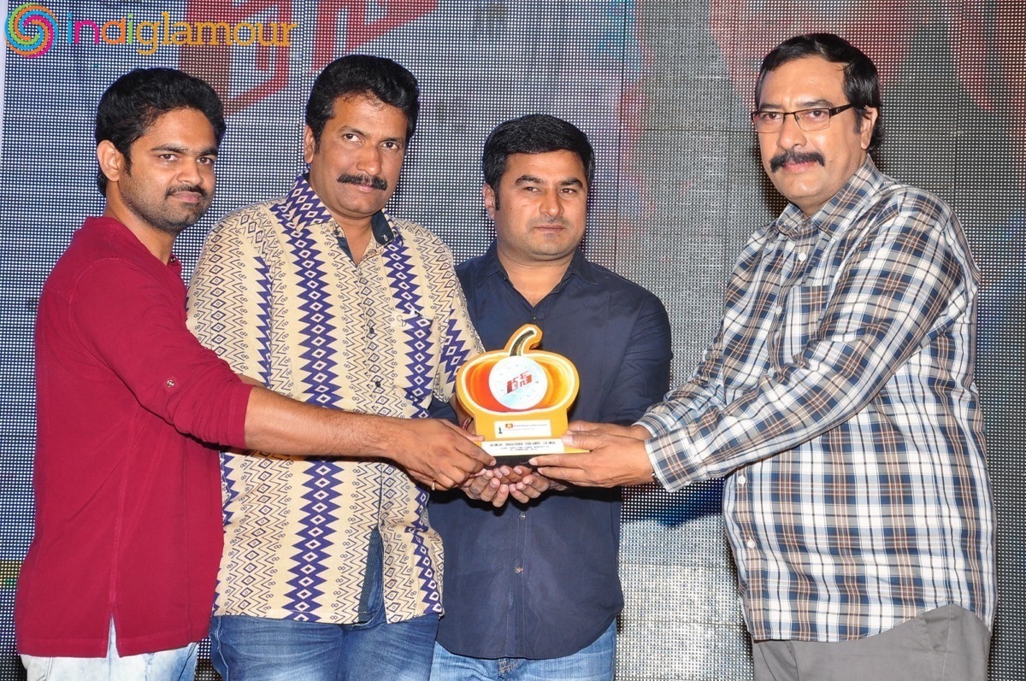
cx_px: 513
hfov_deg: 23.4
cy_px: 340
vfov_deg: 15.7
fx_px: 2476
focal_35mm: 87
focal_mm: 58
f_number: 6.3
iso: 400
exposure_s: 1/125
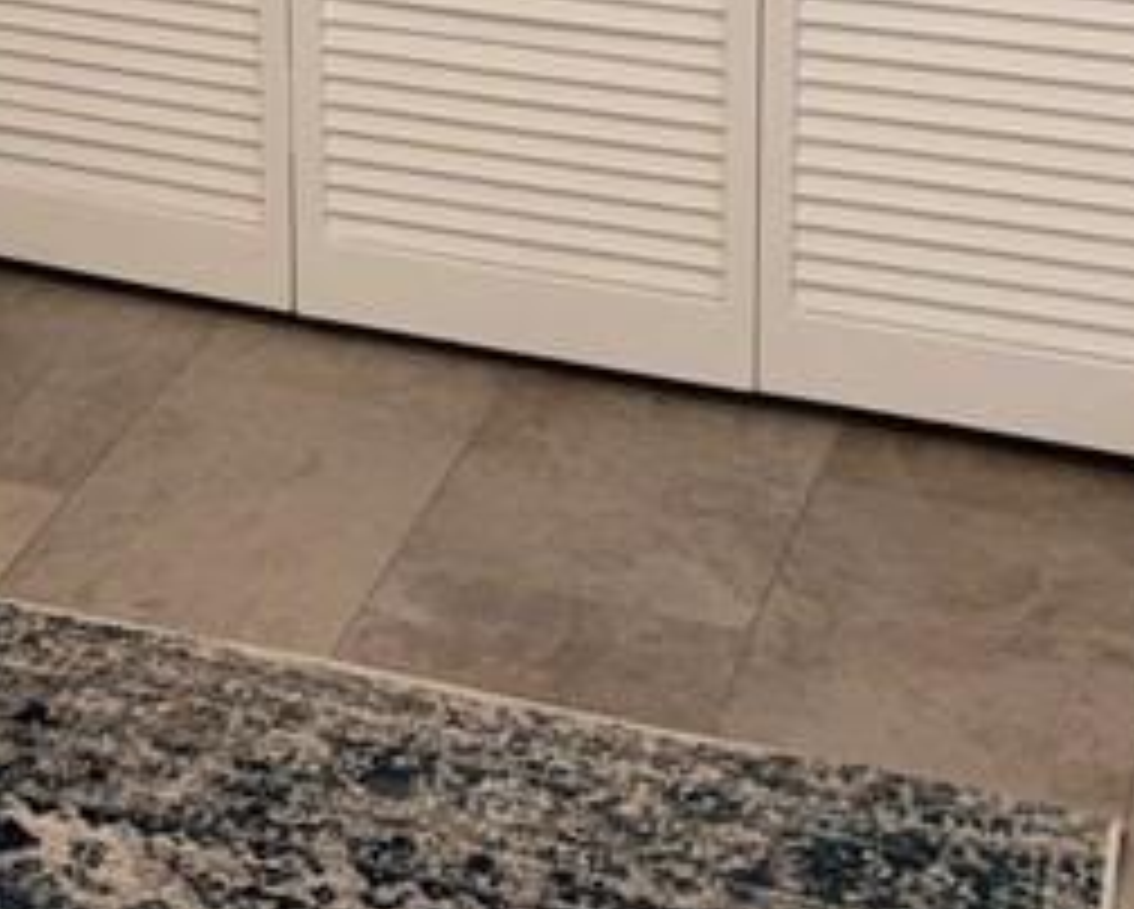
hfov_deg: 17.2
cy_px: -531
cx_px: -454
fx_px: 3460
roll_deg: +4.2
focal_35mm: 103
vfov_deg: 13.9
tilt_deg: -9.5
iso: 50
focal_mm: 5.96
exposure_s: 1/24
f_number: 1.6
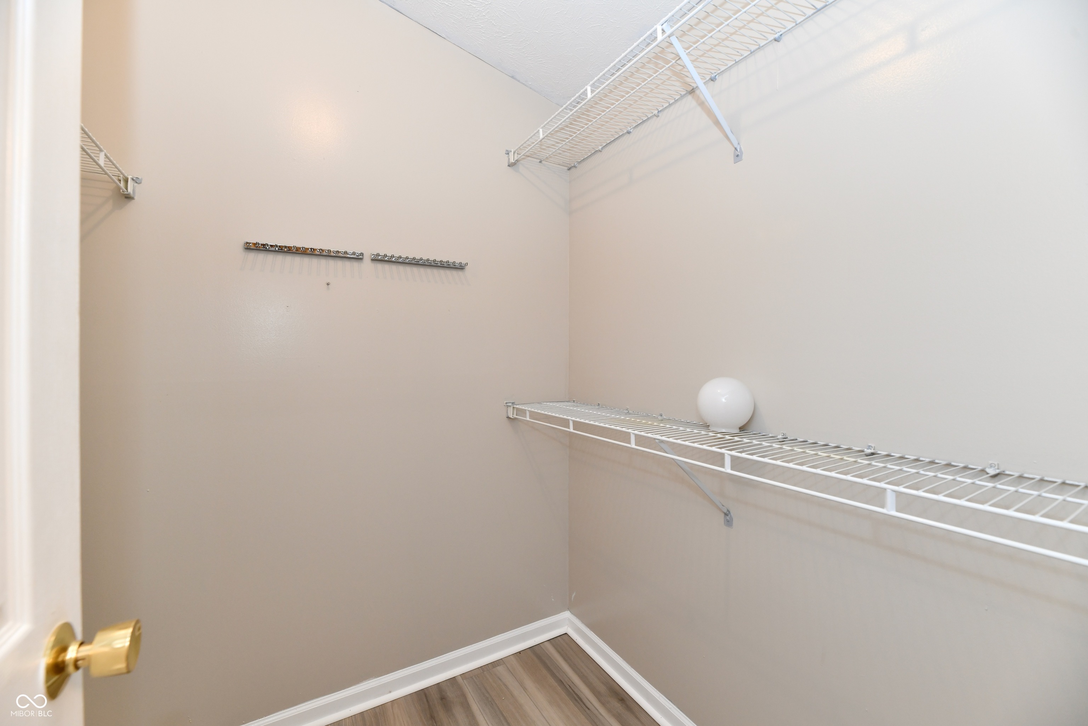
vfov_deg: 81.2
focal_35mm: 14
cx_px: 544
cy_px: 363
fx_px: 423
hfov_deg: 104.3
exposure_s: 1/60
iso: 640
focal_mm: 14
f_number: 6.3
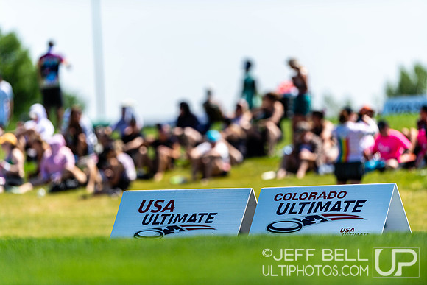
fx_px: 4745
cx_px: 214
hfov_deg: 5.2
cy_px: 142
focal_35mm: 400
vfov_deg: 3.4
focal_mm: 400
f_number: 2.8
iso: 100
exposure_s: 1/2000
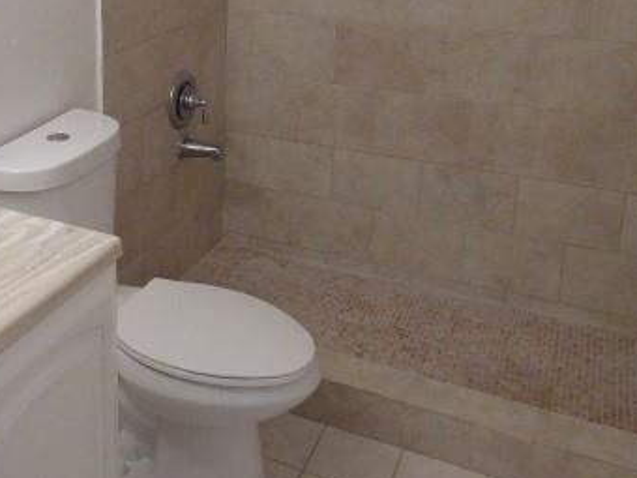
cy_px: 54
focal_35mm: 47
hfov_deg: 38.8
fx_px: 865
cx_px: 124
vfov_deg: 29.7
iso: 400
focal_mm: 4.3
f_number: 3.3
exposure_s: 1/60
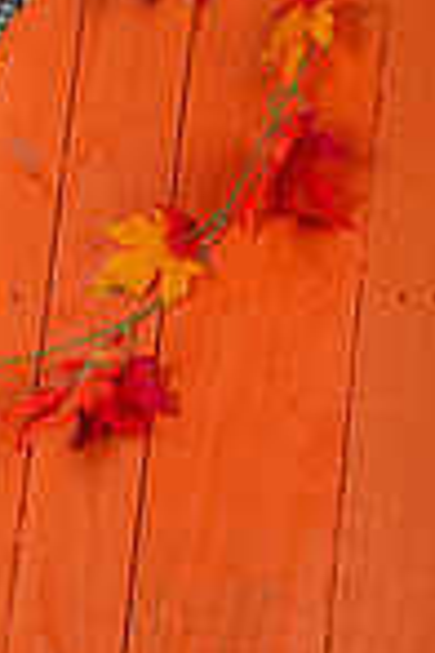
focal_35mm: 190
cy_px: 213
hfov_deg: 7.2
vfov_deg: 10.8
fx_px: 3443
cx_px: 73
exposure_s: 1/200
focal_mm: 62
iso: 100
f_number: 5.6
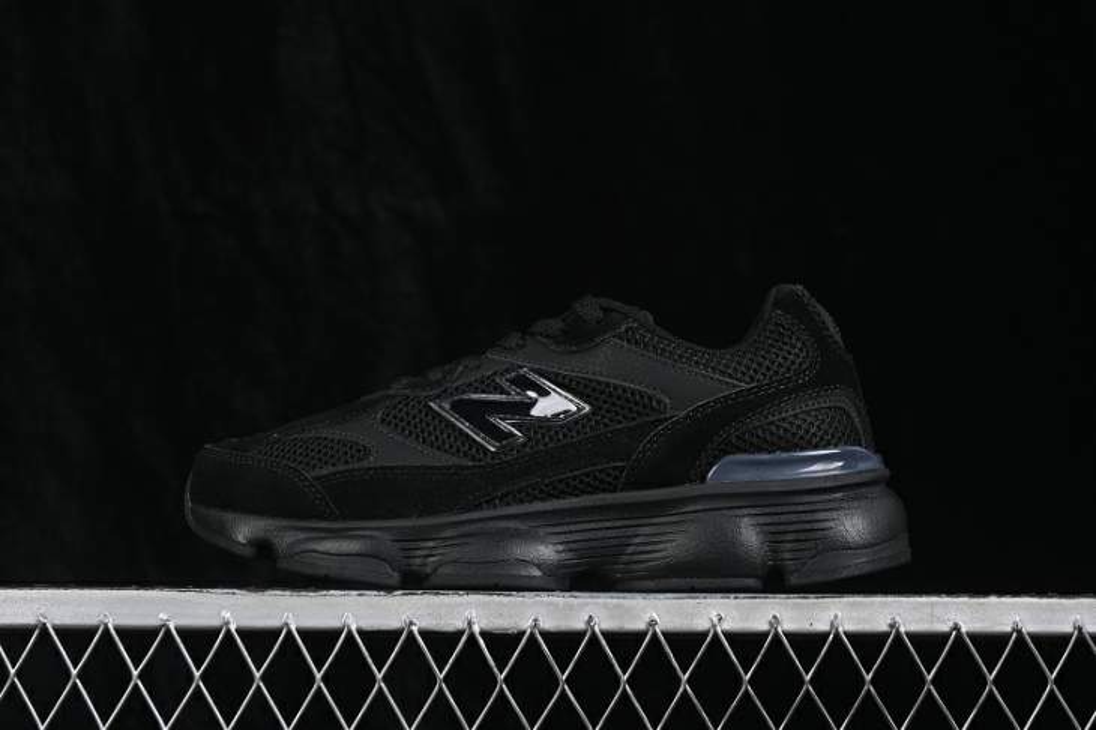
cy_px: 365
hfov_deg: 27.0
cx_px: 548
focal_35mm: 75
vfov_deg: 18.2
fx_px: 2282
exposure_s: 1/60
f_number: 6.3
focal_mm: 50
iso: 160
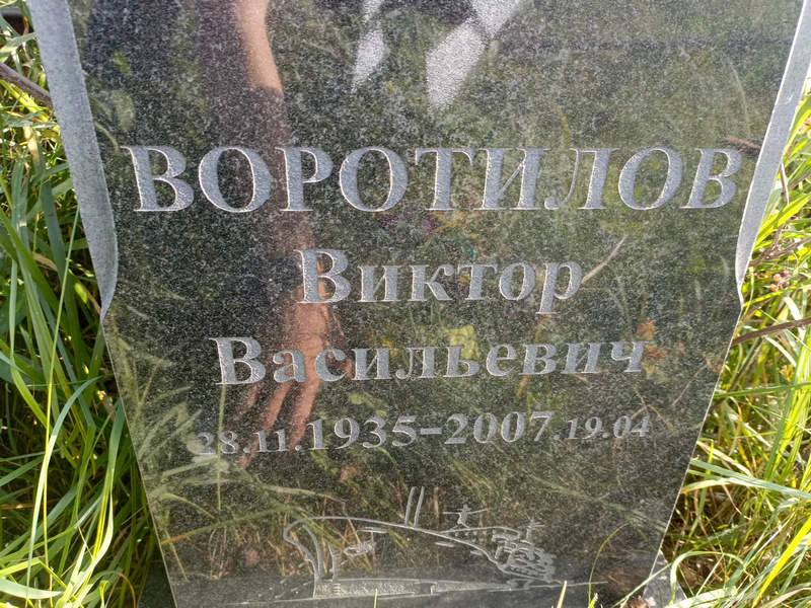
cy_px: 304
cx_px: 406
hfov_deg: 69.4
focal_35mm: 25
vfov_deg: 54.9
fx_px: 586
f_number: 1.69
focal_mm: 4.76
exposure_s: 1/100
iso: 120
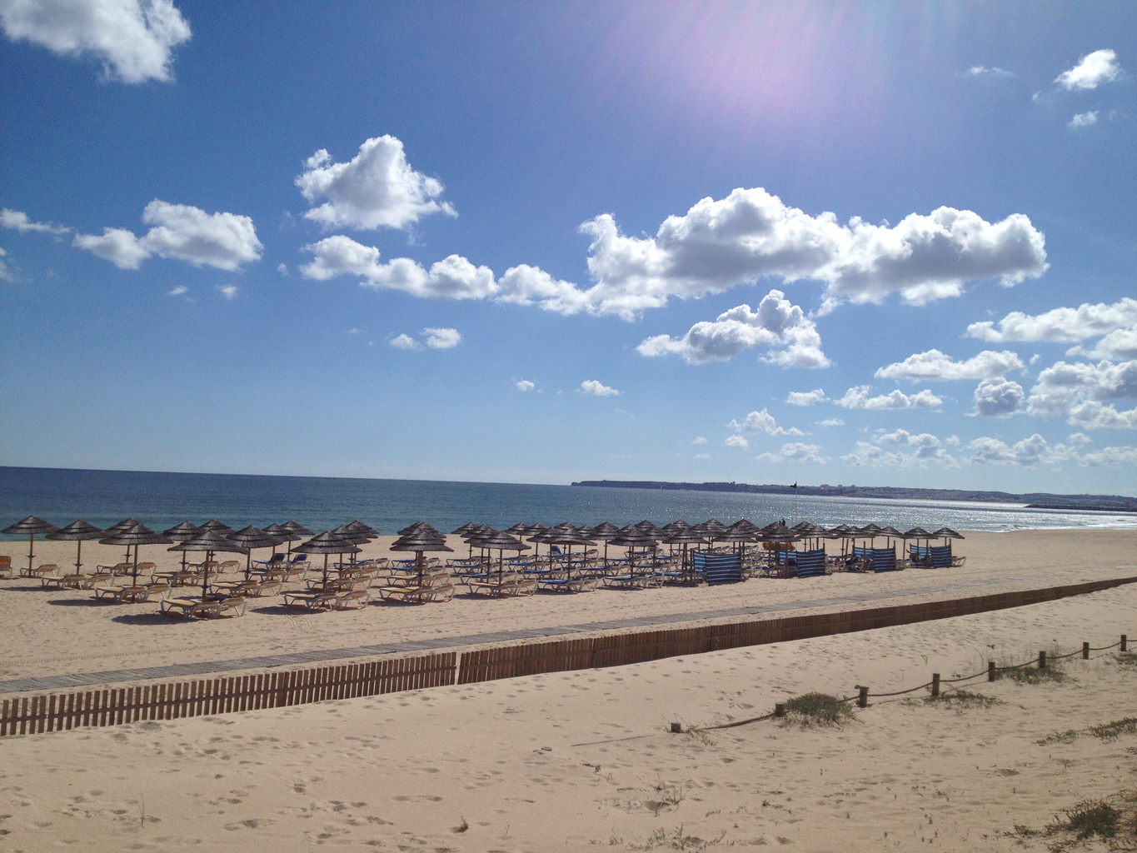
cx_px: 568
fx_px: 1150
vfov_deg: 40.7
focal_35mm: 35
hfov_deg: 52.6
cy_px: 426
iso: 64
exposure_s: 1/6944
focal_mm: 4.28
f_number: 2.4
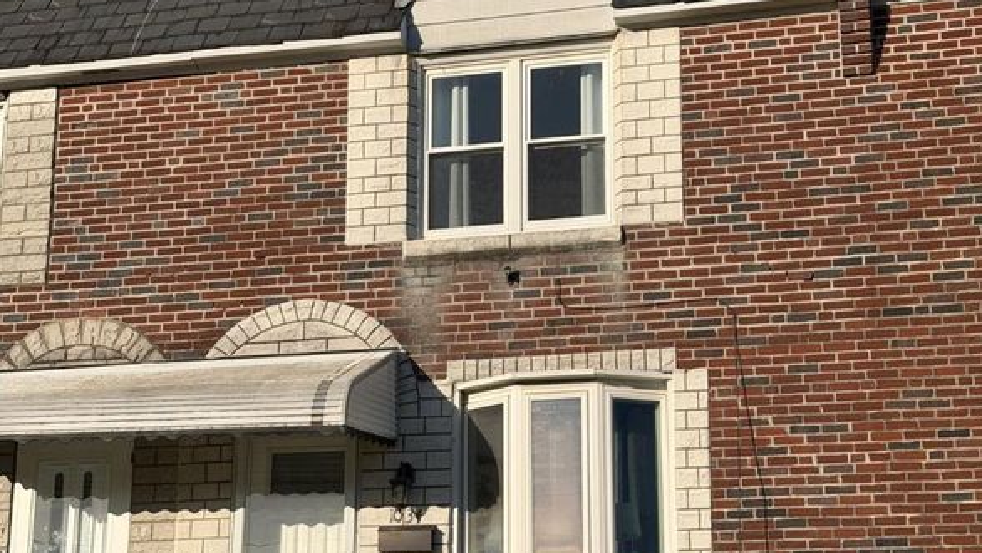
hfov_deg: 39.2
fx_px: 1380
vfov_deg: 22.6
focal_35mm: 53
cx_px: 496
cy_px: 319
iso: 64
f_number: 1.78
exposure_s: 1/7143
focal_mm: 6.76
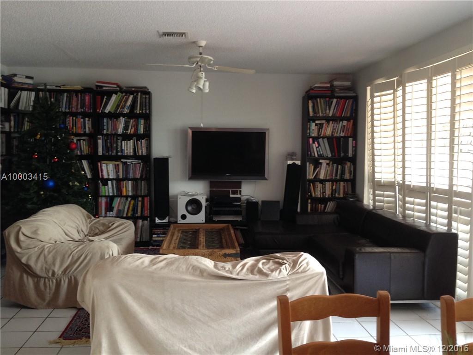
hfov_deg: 55.4
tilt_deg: -6.6
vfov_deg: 42.9
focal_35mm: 33
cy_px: 178
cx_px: 236
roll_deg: +0.2
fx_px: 451
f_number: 2.4
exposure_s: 1/20
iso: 100
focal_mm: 4.12
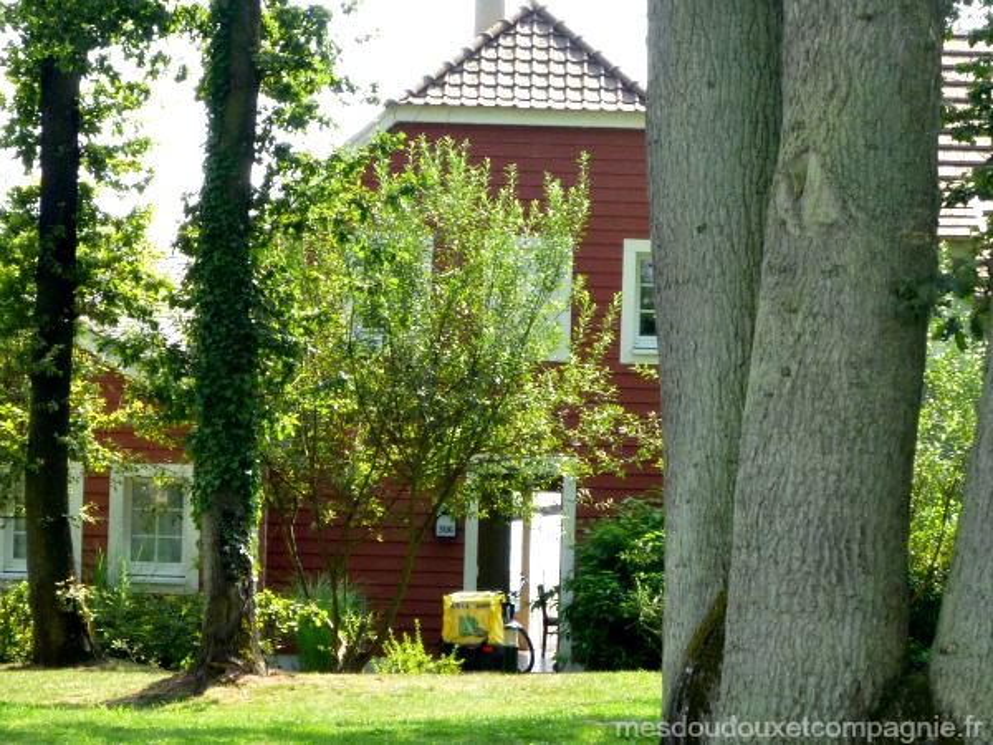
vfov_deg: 11.1
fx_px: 3844
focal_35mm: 134
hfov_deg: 14.7
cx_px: 496
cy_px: 372
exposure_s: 1/60
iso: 100
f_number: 5.7
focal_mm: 15.3
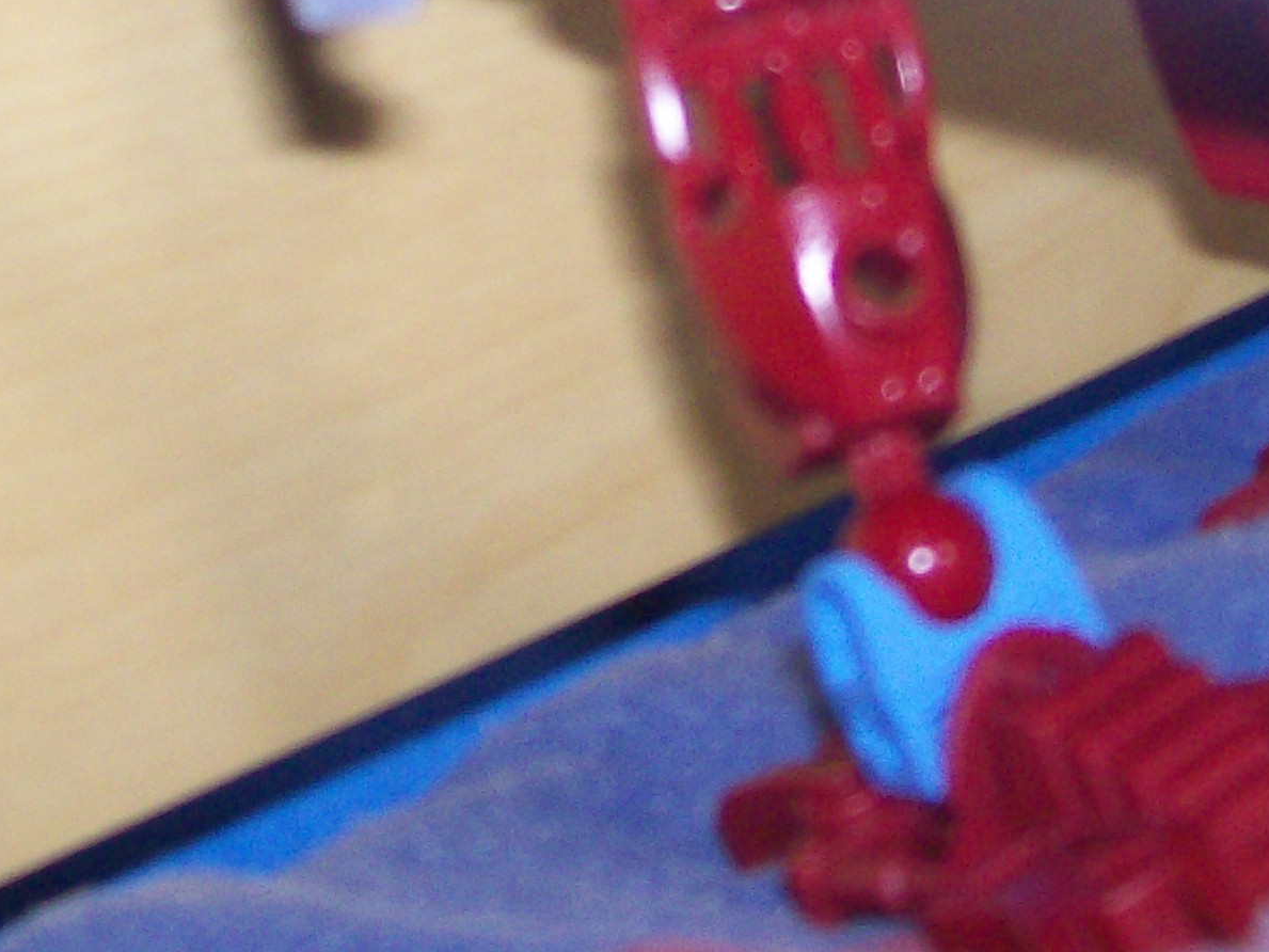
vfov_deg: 15.5
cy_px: -98
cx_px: 507
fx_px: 3410
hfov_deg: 21.1
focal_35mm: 93
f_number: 2.7
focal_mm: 6
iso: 140
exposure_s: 1/64
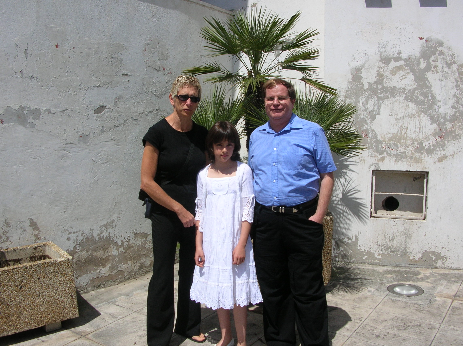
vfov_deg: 40.6
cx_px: 232
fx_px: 468
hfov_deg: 52.7
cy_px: 173
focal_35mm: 35
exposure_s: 1/508
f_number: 5.6
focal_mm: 5.8
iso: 50
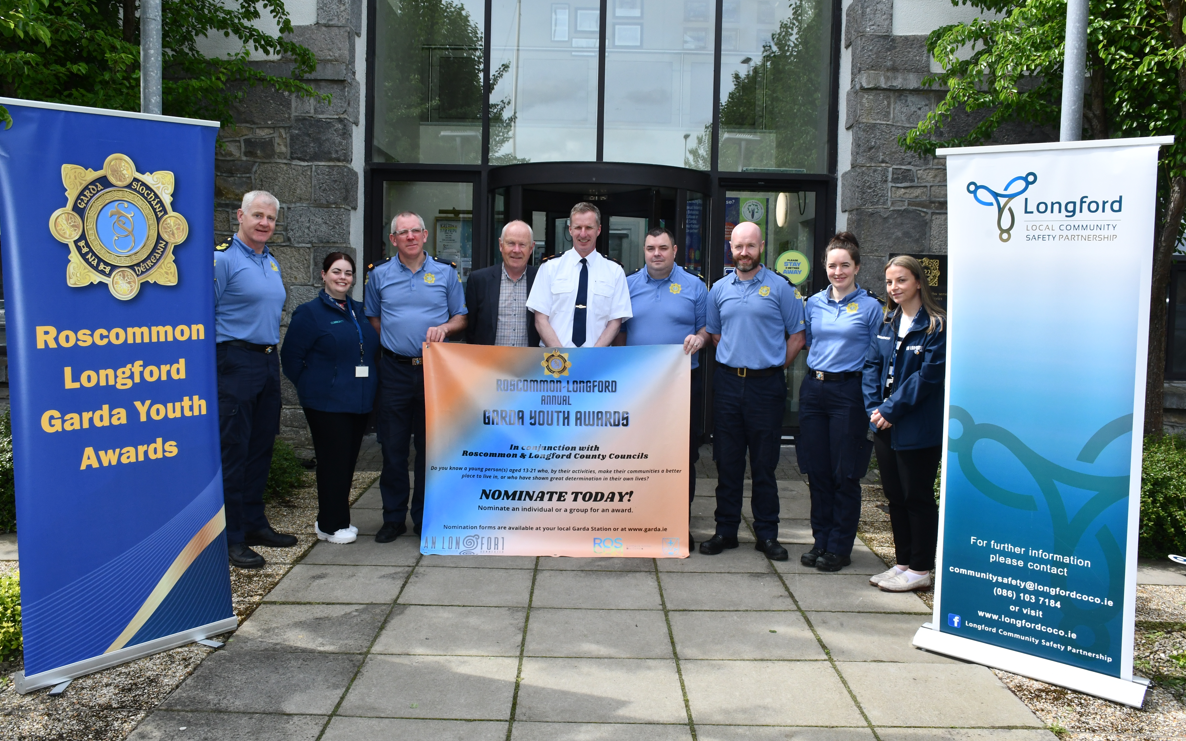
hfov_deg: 56.7
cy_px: 356
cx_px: 593
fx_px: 1099
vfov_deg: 37.3
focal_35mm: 34
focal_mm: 22
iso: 800
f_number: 16
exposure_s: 1/250
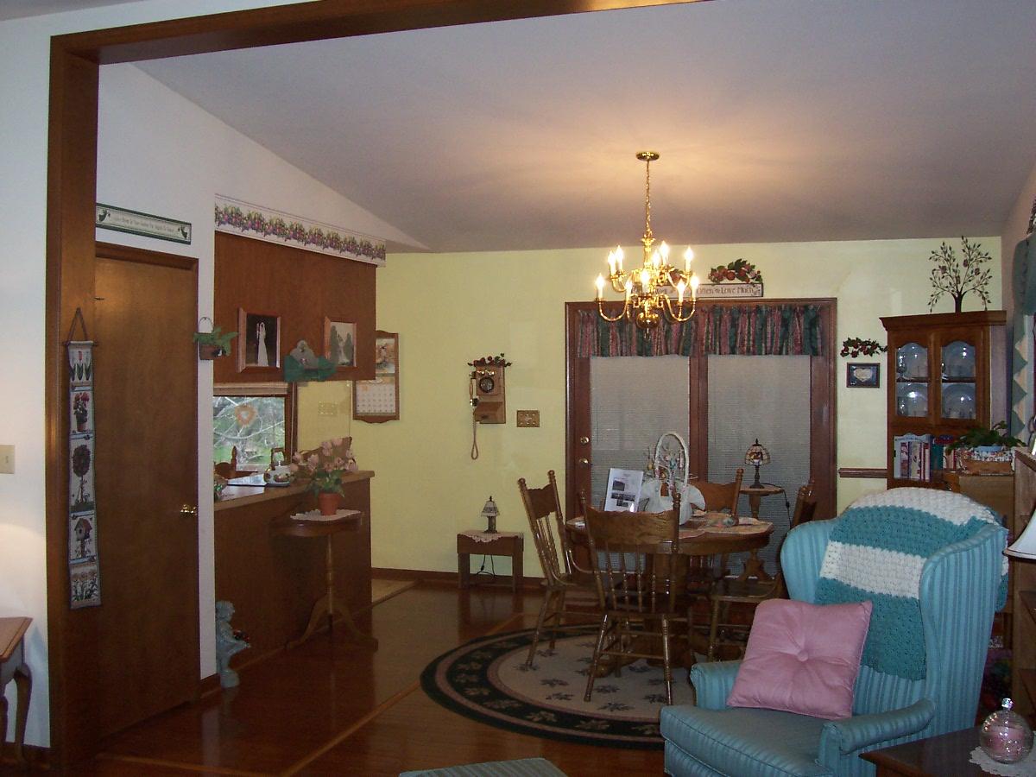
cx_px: 518
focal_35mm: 37
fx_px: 1107
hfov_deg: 50.1
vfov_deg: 38.7
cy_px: 388
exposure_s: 1/60
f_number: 2.8
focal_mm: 5.6
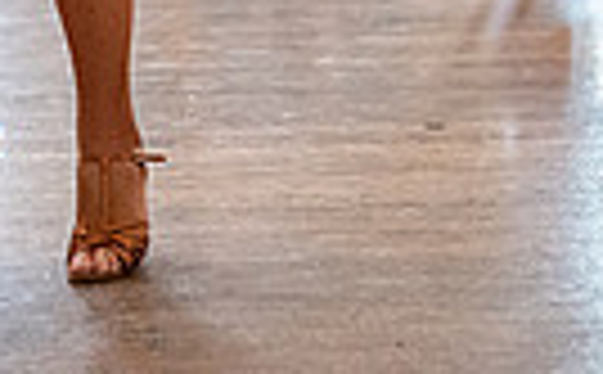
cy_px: -484
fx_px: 2541
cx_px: 184
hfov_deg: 13.5
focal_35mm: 155
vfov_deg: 7.9
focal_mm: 35
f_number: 2
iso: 6400
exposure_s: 1/500
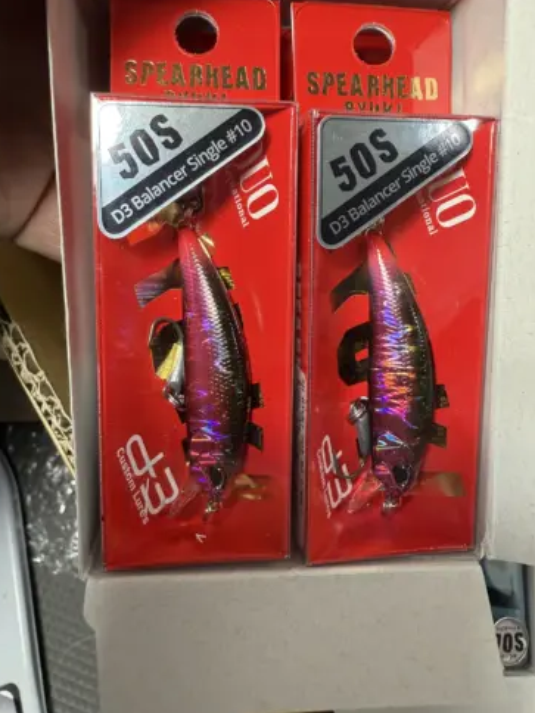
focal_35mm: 25
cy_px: 367
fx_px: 515
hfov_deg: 54.9
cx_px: 262
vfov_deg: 69.4
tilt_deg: -67.6
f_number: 2.2
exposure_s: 1/100
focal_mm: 2.22
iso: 250
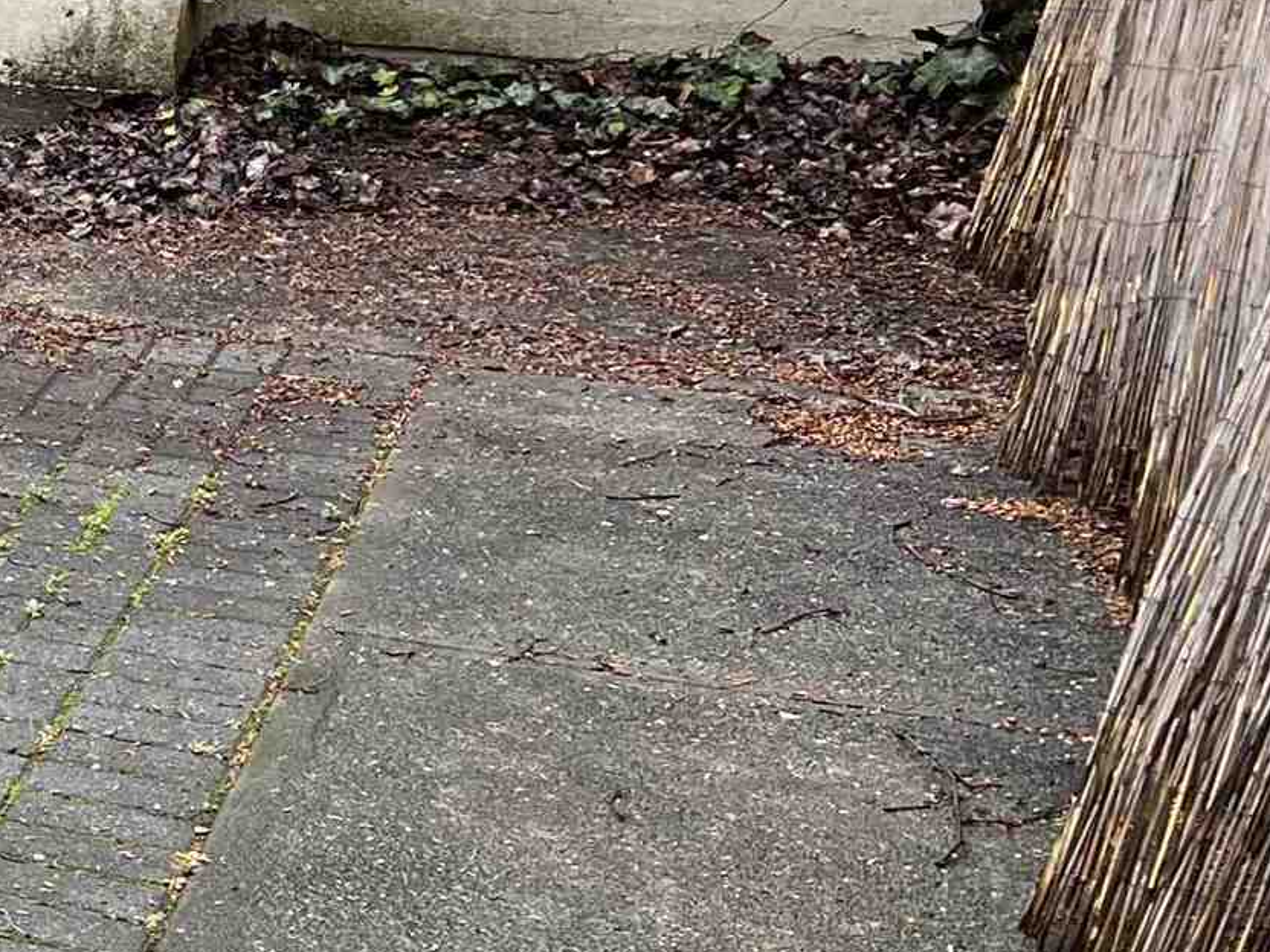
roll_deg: -0.2
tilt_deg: -17.2
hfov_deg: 16.8
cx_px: -1030
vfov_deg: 15.4
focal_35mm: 96
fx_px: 3522
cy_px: 424
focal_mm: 5.7
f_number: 1.5
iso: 50
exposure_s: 1/632
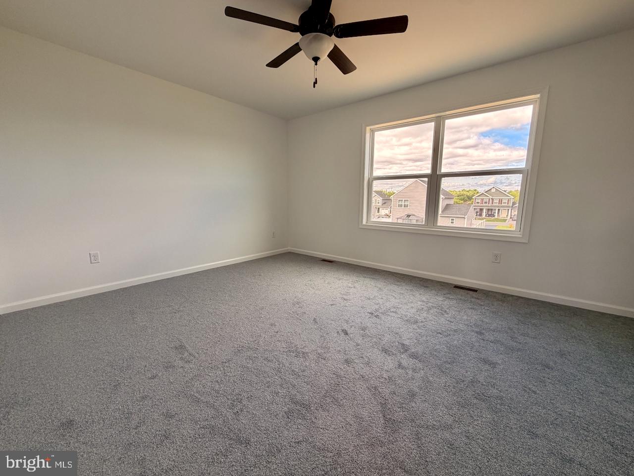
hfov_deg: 102.1
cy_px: 238
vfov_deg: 85.7
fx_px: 256
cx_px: 317
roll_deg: +0.1
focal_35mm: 14
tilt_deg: -9.1
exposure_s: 1/121
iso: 80
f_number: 2.2
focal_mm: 2.22
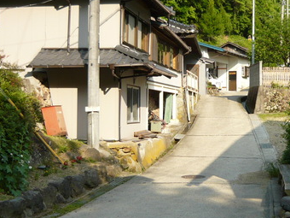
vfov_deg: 21.6
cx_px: 212
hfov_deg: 28.2
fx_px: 570
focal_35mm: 68
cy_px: 99
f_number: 2.8
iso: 100
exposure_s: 1/640
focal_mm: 5.5
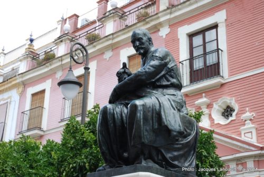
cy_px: 88
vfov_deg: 22.7
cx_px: 132
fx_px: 441
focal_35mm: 60
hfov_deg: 33.4
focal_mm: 40
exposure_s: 1/125
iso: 125
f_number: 5.6
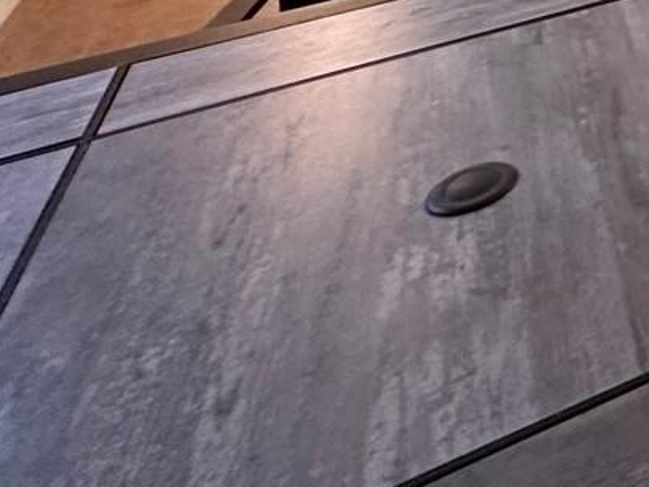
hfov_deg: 22.5
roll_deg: -0.4
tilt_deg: -4.5
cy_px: -439
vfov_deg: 18.9
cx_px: 1137
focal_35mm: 55
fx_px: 1031
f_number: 2.2
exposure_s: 1/60
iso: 400
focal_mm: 2.22
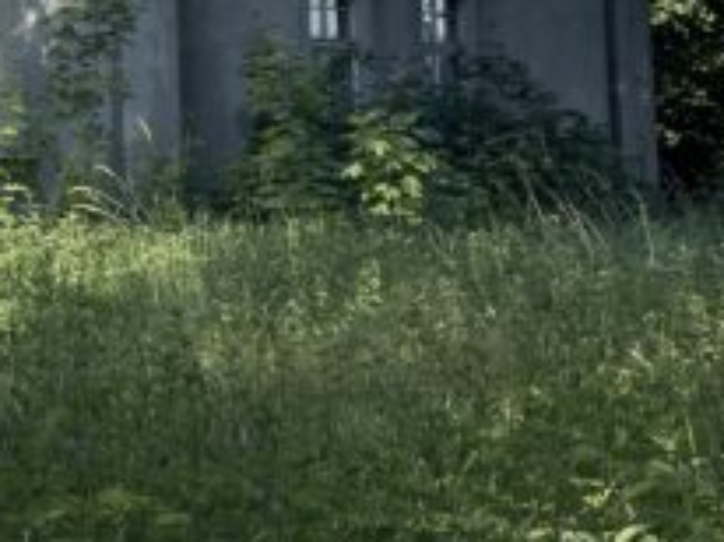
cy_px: -113
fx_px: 2026
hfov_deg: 19.1
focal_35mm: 97
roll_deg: +1.2
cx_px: -151
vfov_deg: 14.7
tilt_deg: +6.9
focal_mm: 5.1
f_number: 1.6
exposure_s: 1/1912
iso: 32
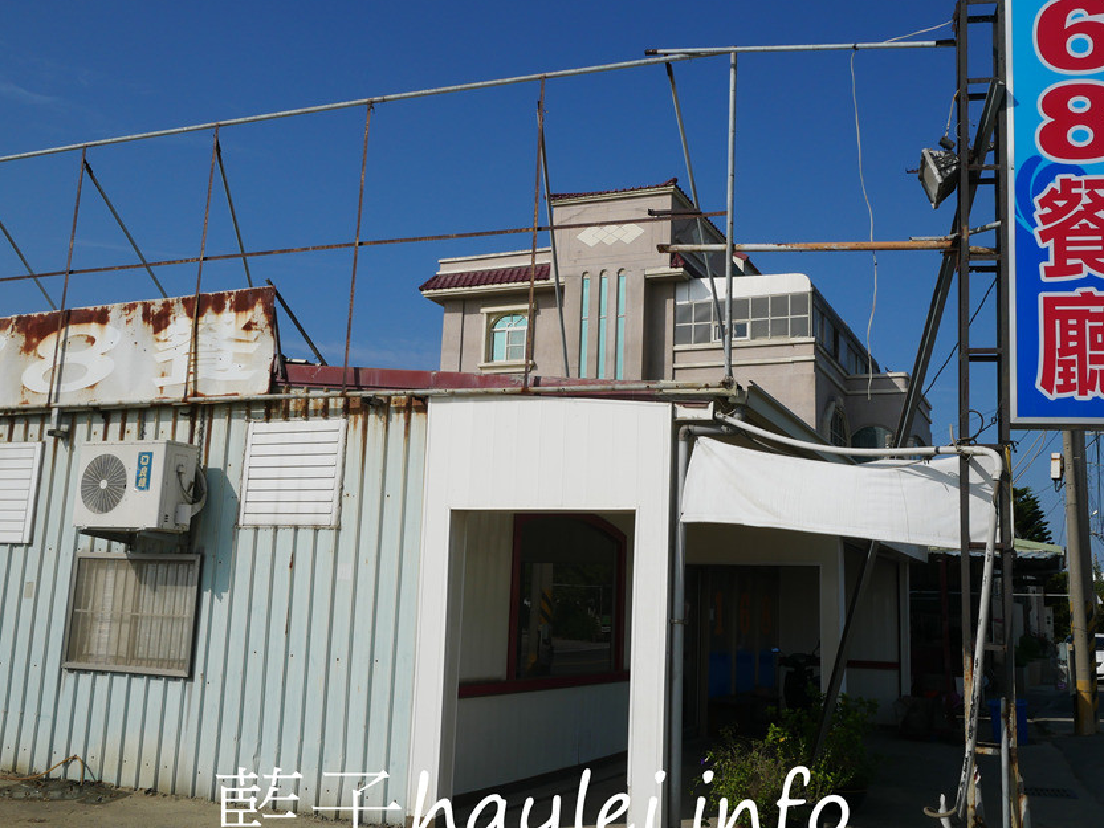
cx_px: 586
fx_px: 1148
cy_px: 382
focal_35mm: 36
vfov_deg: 39.6
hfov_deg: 51.3
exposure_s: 1/1600
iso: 200
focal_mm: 15
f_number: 6.3
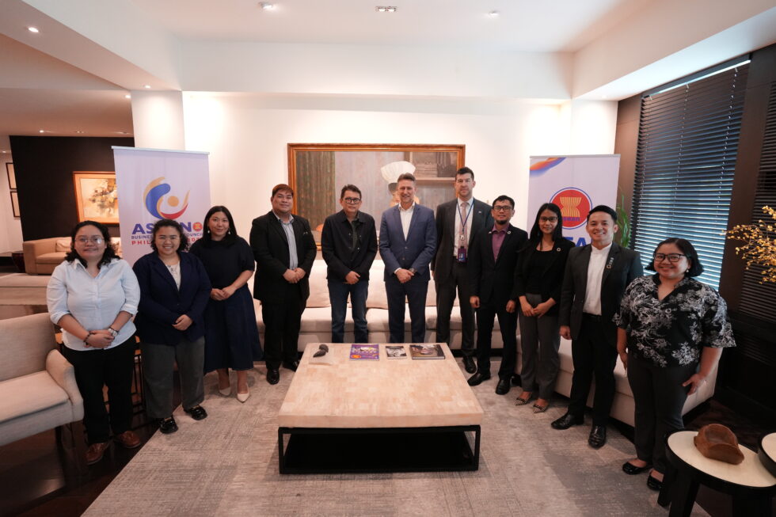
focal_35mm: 19
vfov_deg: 64.5
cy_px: 258
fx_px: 409
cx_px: 388
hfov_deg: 86.9
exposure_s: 1/200
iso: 5000
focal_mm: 19
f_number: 3.5
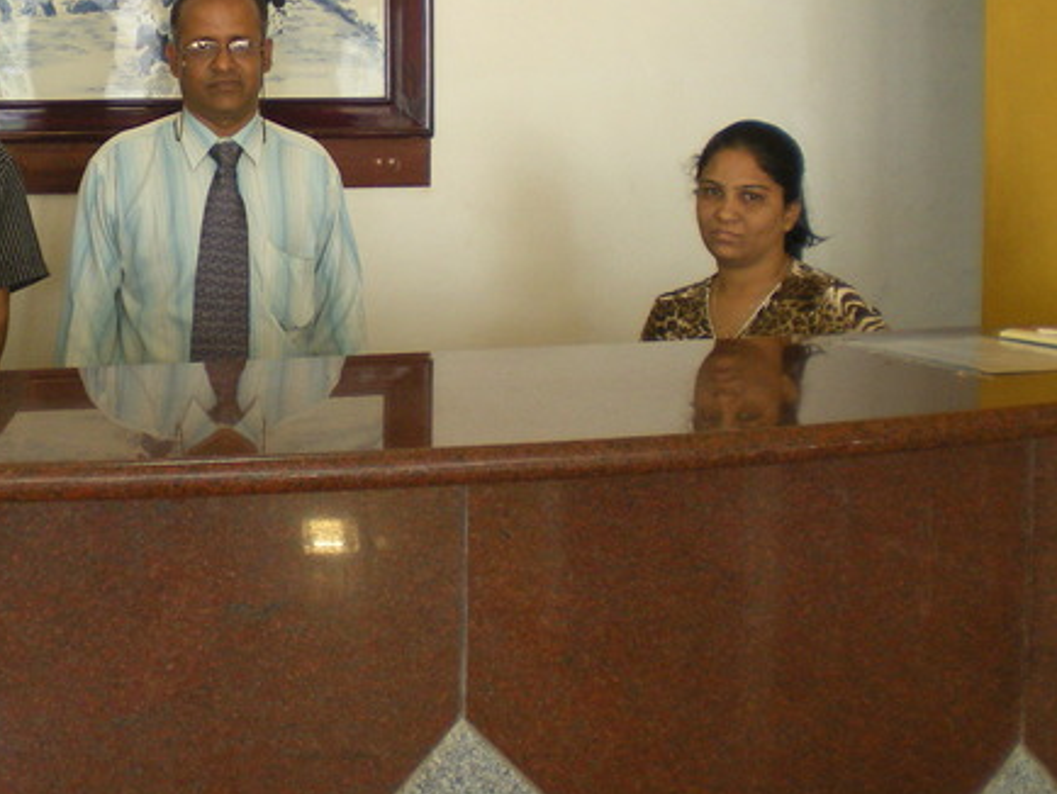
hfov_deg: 27.4
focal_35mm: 70
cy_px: 185
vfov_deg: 20.8
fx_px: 2139
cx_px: 280
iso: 147
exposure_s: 1/53.3
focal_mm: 6.3
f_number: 3.1
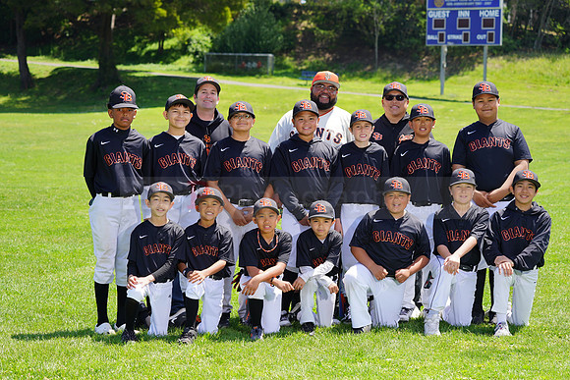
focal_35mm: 100
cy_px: 190
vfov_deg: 13.7
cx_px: 285
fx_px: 1584
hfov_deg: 20.4
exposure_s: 1/250
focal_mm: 100
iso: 100
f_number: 6.3
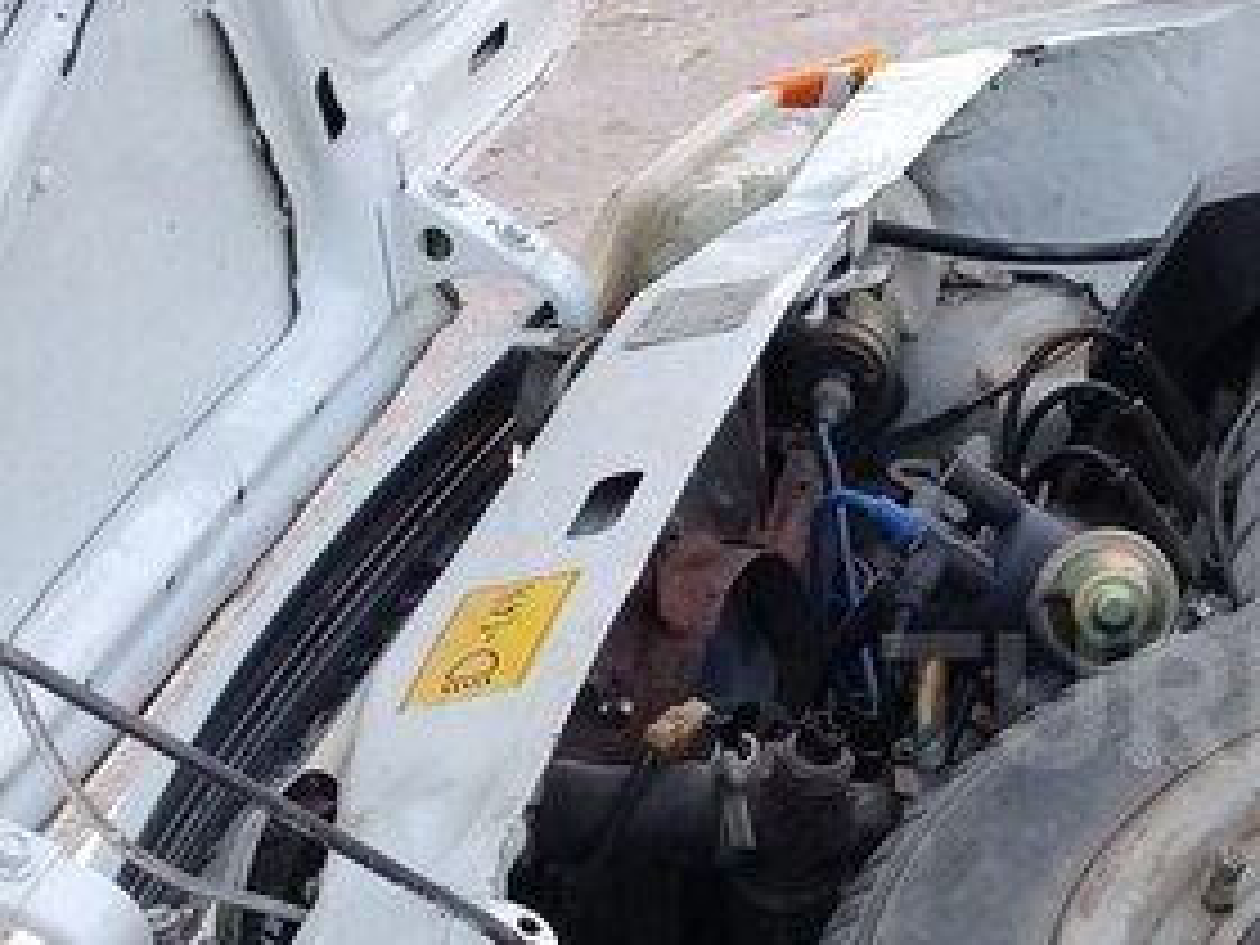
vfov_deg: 20.0
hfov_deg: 25.0
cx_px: 1341
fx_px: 2657
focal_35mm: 73
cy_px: 700
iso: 50
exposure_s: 1/150
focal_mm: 3.3
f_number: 2.2
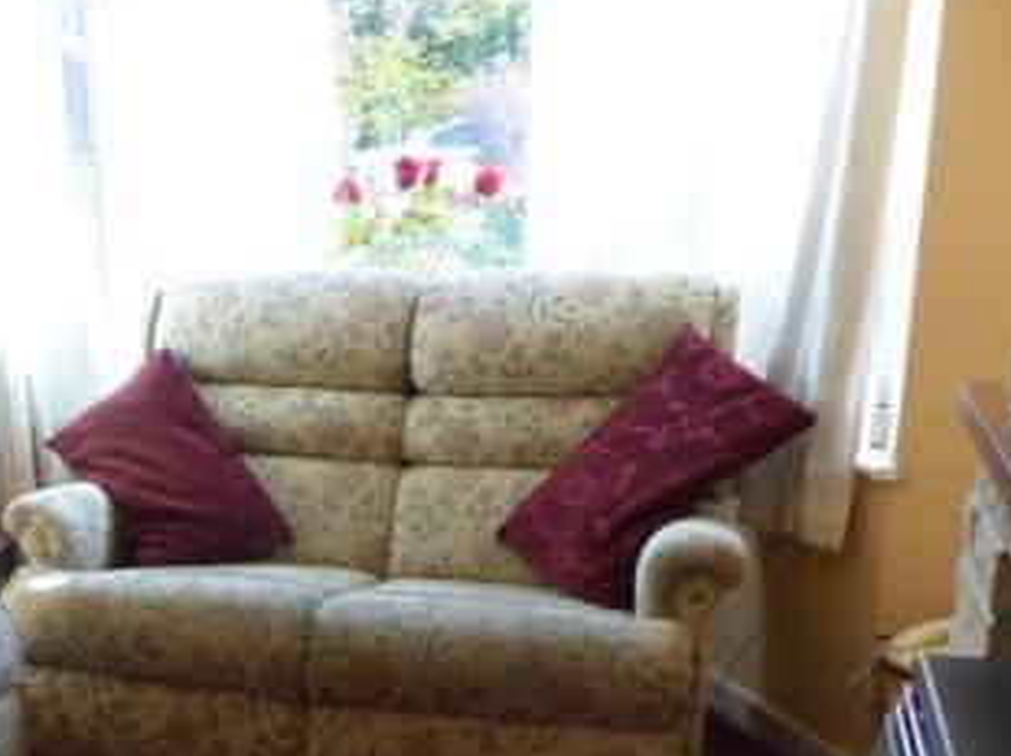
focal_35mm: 47
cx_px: 99
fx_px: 1372
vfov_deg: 30.2
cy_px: 591
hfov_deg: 37.8
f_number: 2.8
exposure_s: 1/60
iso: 200
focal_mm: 4.5
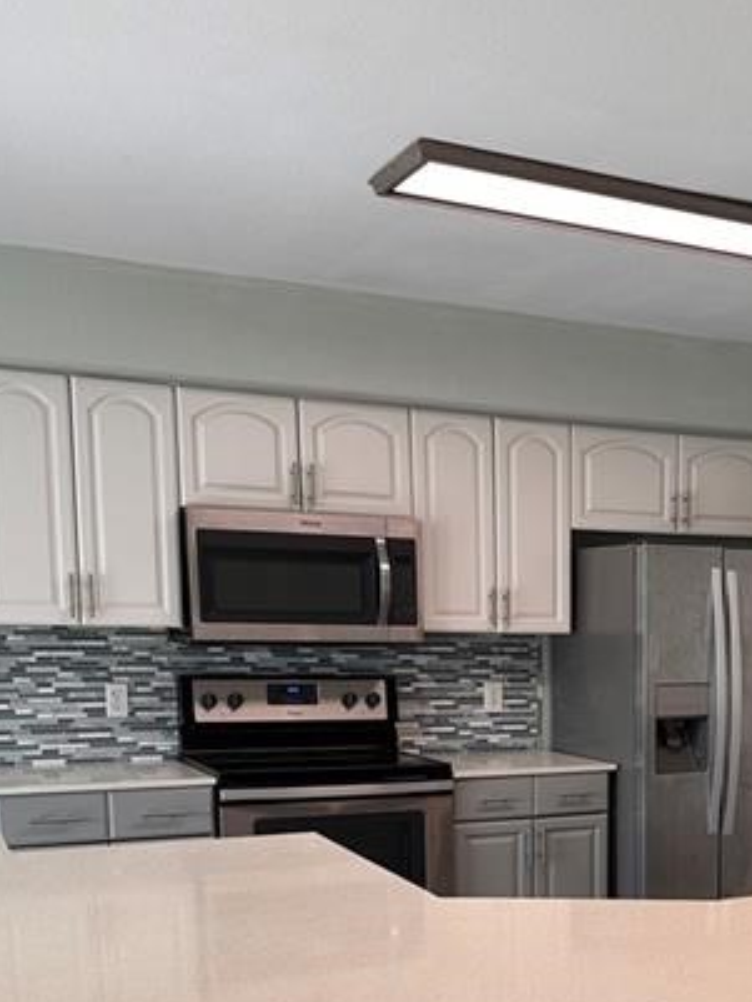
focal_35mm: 46
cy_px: 835
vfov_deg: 39.2
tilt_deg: -8.6
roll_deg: -1.5
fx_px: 1332
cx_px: 667
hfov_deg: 30.3
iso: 100
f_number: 1.78
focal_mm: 6.86
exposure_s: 1/152
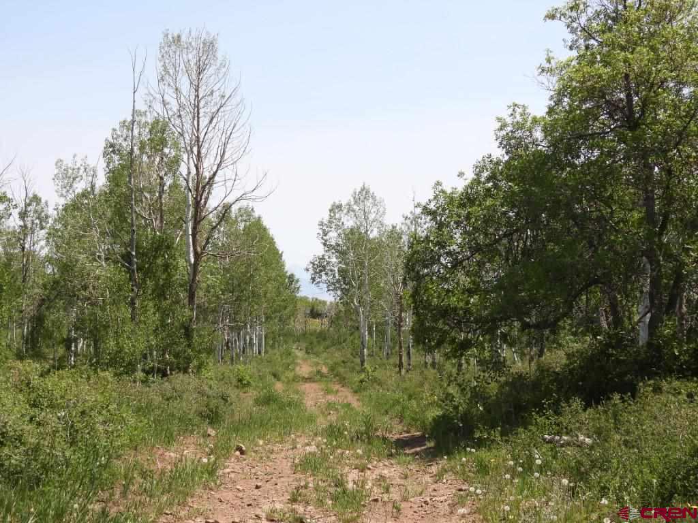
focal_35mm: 55
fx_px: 1109
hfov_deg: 34.9
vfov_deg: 26.6
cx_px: 349
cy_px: 262
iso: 100
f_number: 3.5
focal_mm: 9.8
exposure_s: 1/800
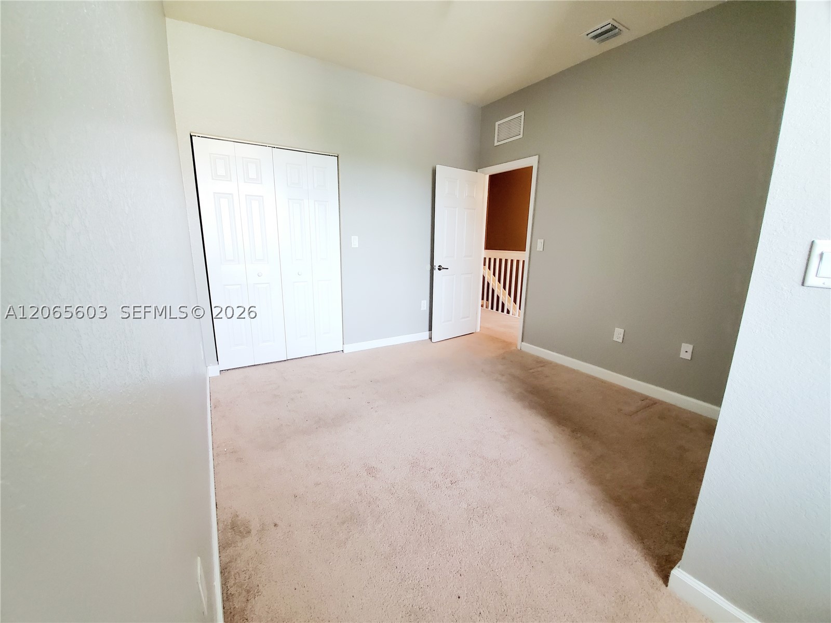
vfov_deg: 89.9
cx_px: 416
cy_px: 312
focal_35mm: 13
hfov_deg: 106.2
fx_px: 312
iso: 400
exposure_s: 1/40
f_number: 2.2
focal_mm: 1.8
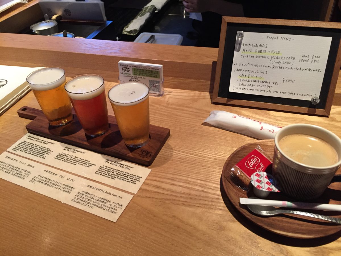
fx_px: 286
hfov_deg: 61.7
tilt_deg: -40.0
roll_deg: +2.7
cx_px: 170
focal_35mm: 29
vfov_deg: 48.2
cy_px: 128
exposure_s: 1/30
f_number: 2.2
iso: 125
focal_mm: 4.15
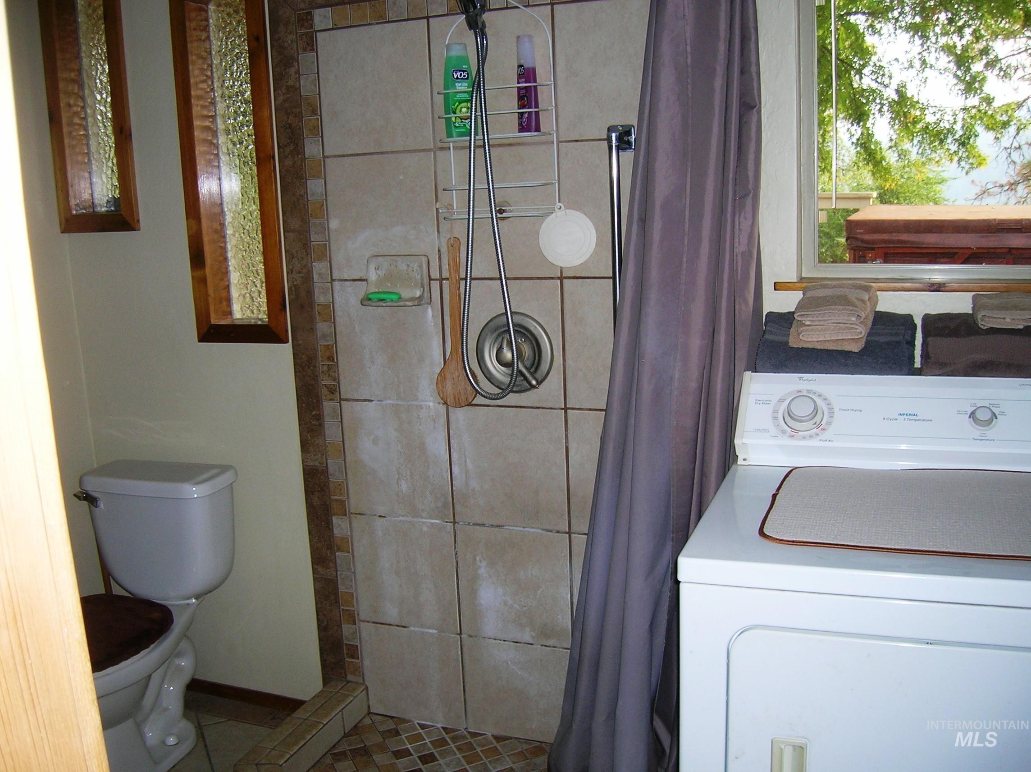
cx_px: 516
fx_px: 1012
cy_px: 386
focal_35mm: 34
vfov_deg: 41.7
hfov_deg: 54.0
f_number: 2.9
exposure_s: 1/60.1
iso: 50
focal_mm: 5.7
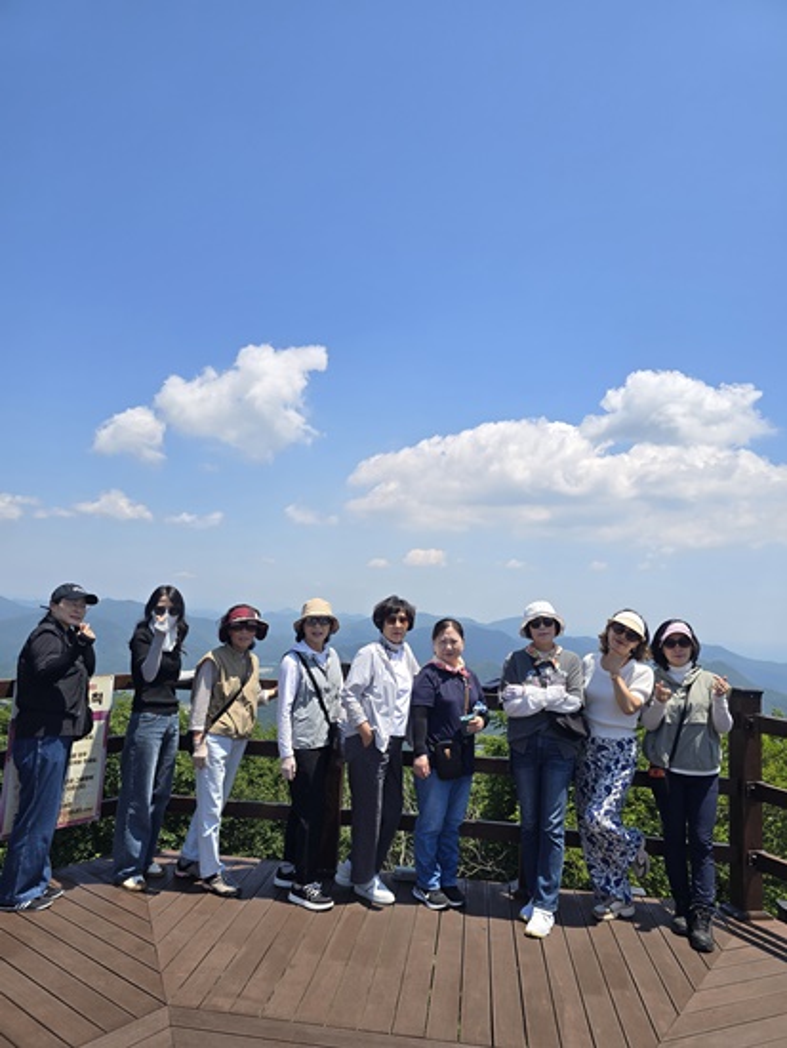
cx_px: 394
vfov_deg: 73.9
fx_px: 697
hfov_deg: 58.9
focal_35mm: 23
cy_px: 524
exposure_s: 1/754
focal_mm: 6.3
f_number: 1.7
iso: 12
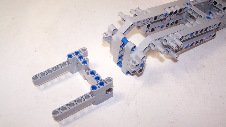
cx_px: 114
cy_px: 65
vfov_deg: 28.3
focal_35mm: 42
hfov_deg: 48.4
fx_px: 252
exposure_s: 1/90
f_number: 2.8
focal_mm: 6.3
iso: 80
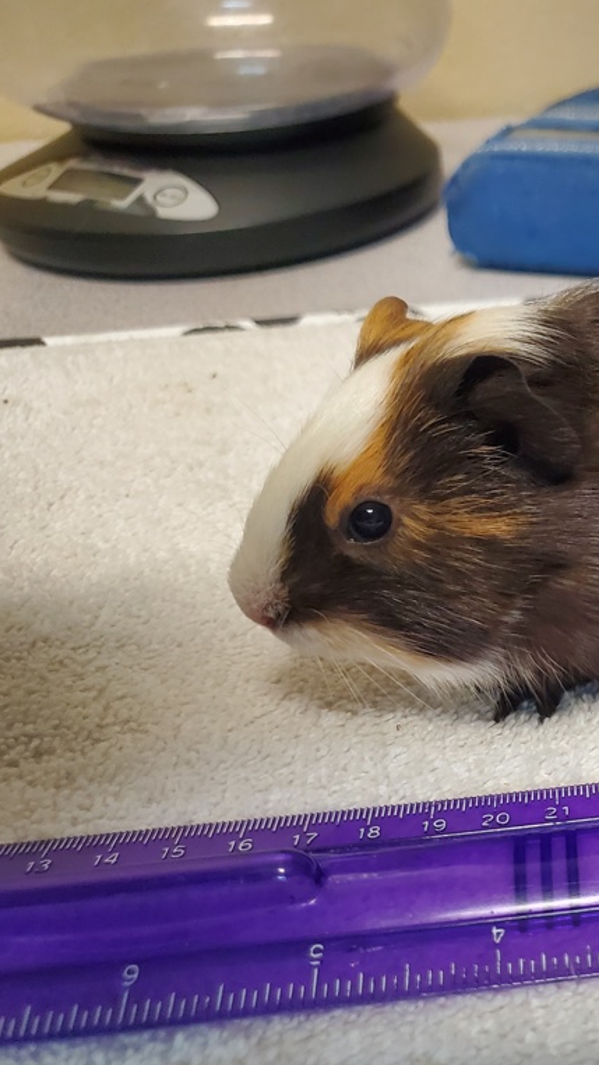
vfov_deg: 52.8
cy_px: 532
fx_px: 1073
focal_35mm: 38
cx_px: 681
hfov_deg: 28.0
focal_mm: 4.3
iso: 640
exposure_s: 1/120
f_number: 1.5
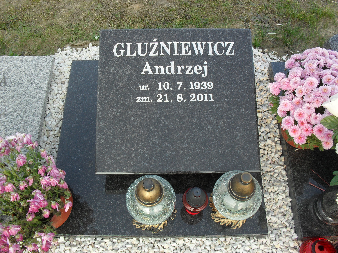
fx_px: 342
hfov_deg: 52.6
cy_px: 126
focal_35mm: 35
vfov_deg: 40.7
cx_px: 169
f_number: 3.2
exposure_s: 1/180
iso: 100
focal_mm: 6.3
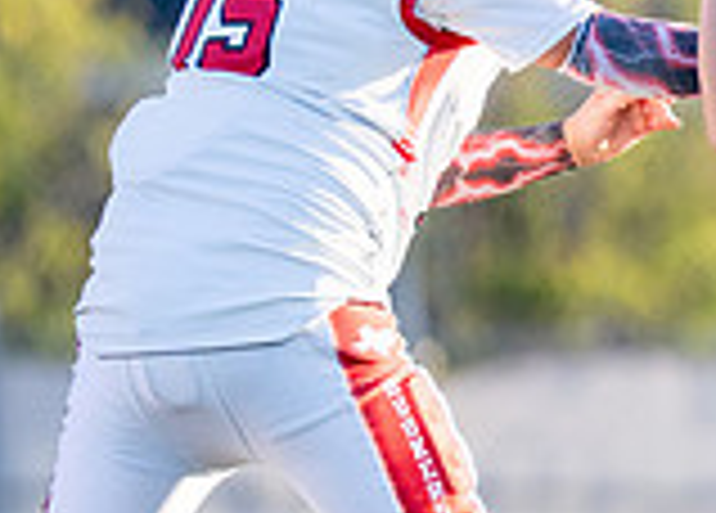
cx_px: 1566
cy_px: 230
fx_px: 26042
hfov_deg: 1.6
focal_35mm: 1279
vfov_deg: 1.1
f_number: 2.8
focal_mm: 200
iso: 400
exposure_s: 1/3200
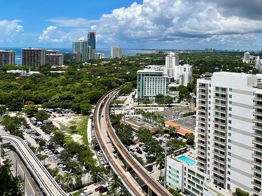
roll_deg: -1.5
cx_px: 163
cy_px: 47
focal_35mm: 31
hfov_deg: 57.7
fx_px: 235
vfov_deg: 43.8
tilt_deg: +0.2
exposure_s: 1/3215
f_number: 1.8
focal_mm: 1.57
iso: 32
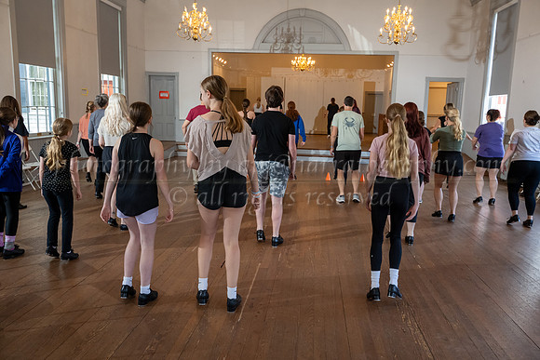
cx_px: 270
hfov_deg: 65.5
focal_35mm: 28
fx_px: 420
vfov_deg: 46.4
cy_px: 180
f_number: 5
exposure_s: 1/200
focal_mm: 28
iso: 1600
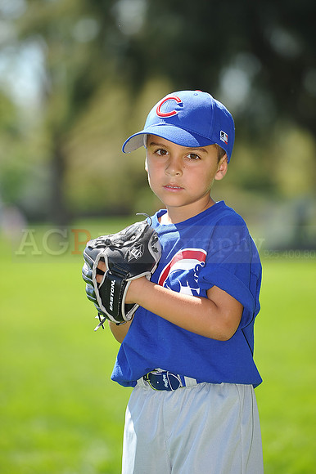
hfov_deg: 6.9
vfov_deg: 10.3
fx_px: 2636
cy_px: 237
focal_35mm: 200
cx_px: 158
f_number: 4.5
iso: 200
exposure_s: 1/640
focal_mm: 200
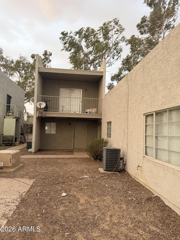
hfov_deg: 56.8
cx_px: 90
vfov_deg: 71.6
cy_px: 120
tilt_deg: +3.9
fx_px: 166
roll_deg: -1.6
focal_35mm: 24
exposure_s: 1/60
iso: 400
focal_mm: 6.76
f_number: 1.78
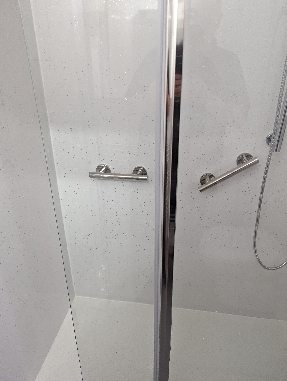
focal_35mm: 24
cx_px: 144
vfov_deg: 71.5
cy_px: 190
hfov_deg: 56.9
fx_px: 265
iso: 861
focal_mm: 6.81
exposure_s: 1/100
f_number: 1.85
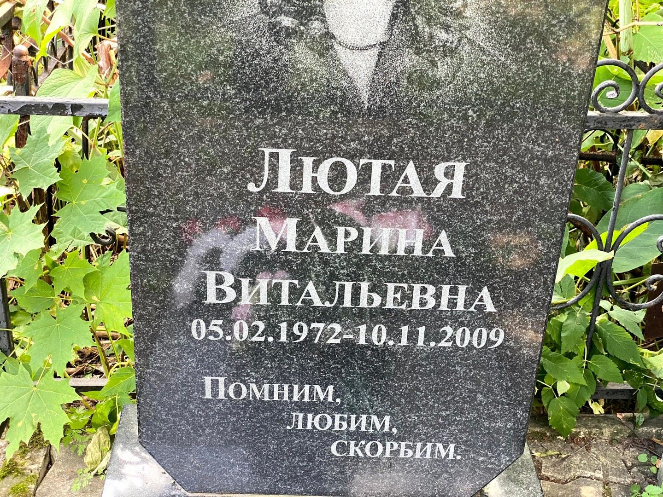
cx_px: 332
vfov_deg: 28.0
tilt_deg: -28.8
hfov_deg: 36.8
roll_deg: -4.0
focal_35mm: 52
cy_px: 248
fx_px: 996
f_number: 2
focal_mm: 6
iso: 125
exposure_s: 1/121
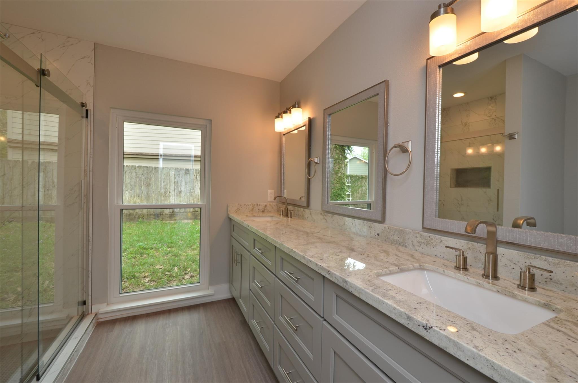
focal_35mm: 15
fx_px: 240
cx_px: 289
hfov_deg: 100.5
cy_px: 192
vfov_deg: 77.1
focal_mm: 10
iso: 180
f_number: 5.6
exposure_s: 1/60
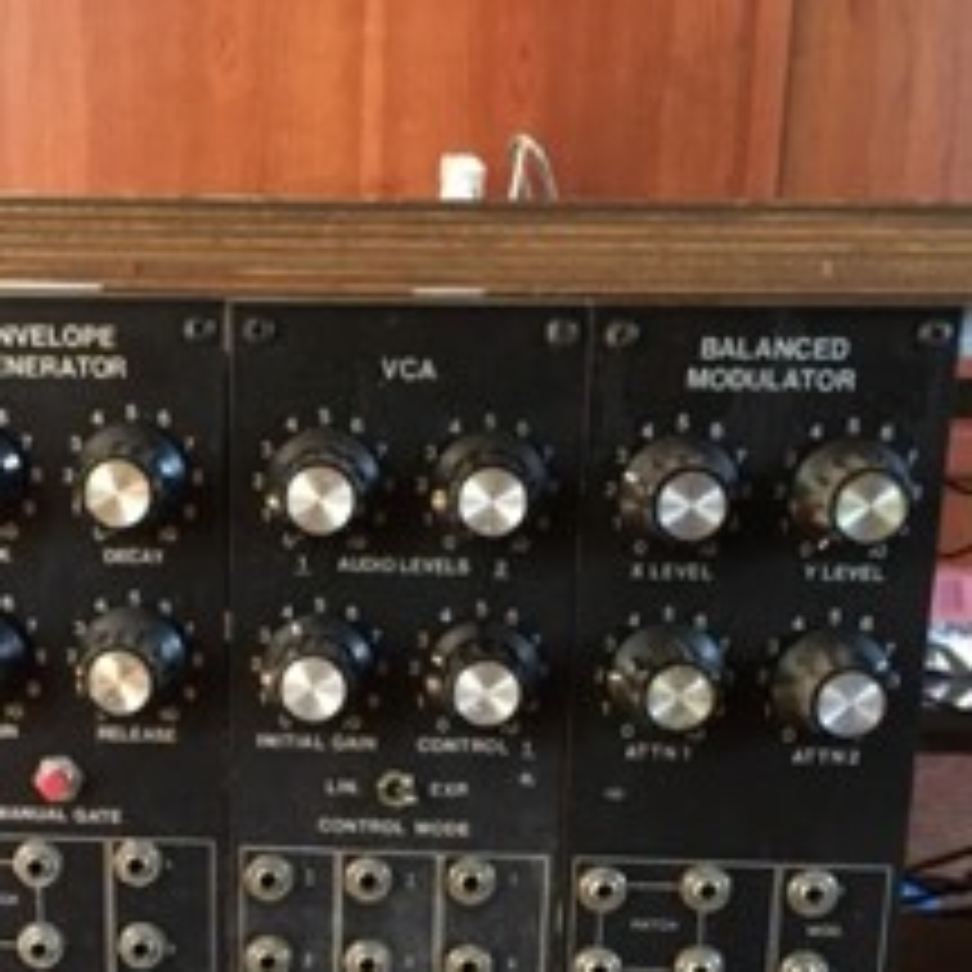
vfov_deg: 29.4
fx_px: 1811
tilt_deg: -17.2
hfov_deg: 29.7
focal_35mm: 57
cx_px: 288
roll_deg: -0.4
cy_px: 770
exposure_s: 1/15
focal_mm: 4.15
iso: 250
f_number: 2.2
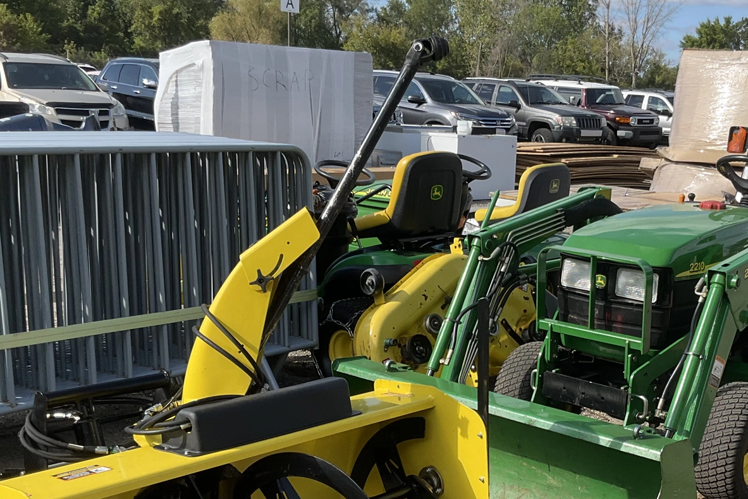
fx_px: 1060
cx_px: 491
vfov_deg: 26.3
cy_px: 352
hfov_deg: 38.5
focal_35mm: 51
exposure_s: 1/1250
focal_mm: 3
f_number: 1.8
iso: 25
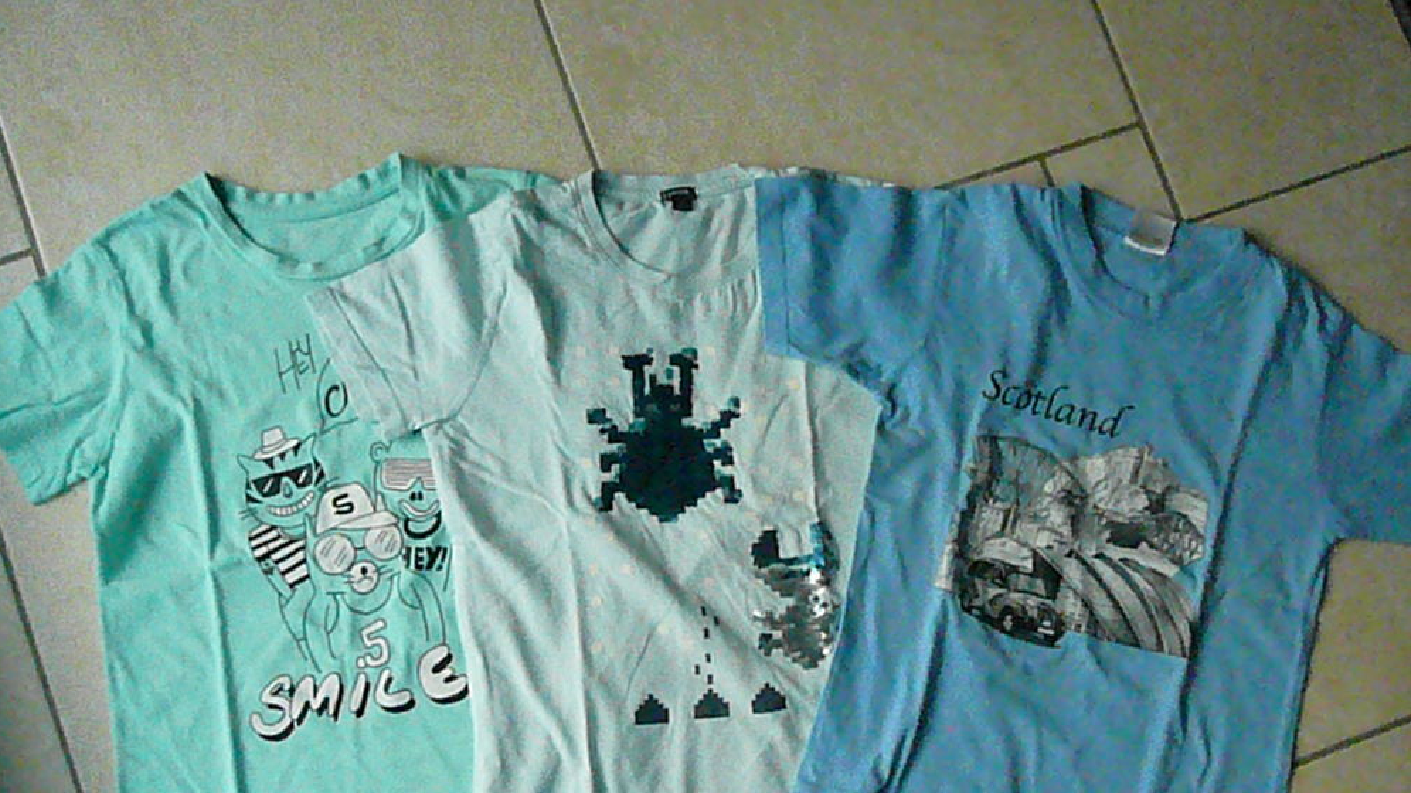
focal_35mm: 35
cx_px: 704
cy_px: 520
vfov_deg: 33.5
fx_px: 1309
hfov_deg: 56.6
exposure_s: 1/800
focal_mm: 5.2
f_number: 9
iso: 3200
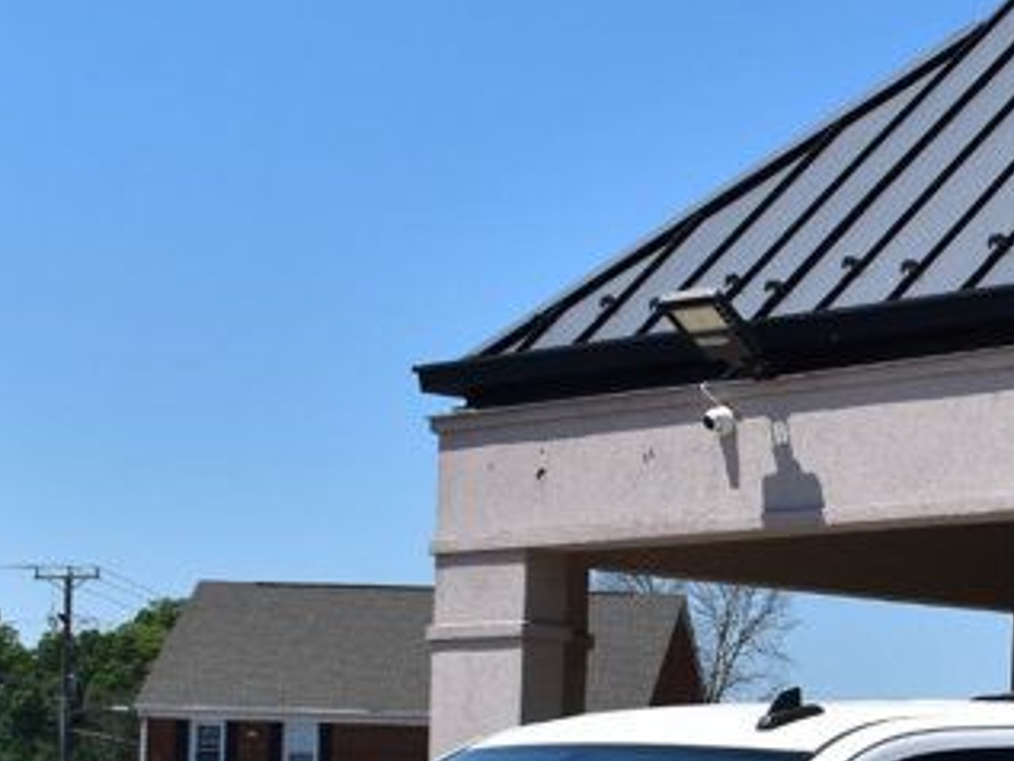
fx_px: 3415
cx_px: 1302
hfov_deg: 16.0
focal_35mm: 117
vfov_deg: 12.5
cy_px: 854
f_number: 11
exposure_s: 1/500
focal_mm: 25
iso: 250
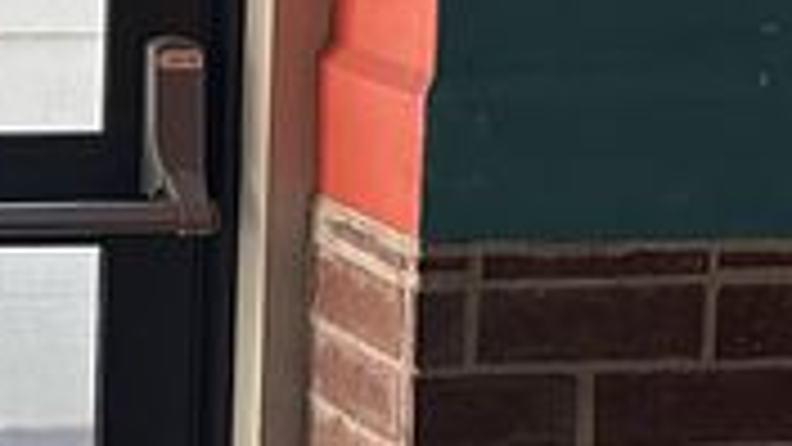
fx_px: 2709
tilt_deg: -6.7
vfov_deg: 9.3
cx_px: -500
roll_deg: +0.5
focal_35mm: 129
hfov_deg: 15.0
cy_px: -113
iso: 40
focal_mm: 5.96
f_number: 1.6
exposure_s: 1/260
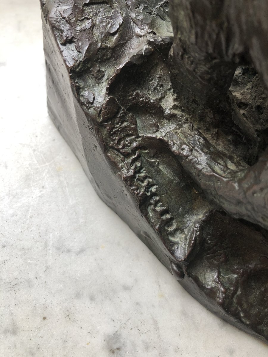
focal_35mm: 28
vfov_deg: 63.4
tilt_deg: -63.1
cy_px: 178
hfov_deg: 49.7
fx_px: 289
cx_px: 134
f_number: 1.8
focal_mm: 4
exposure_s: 1/100
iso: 25
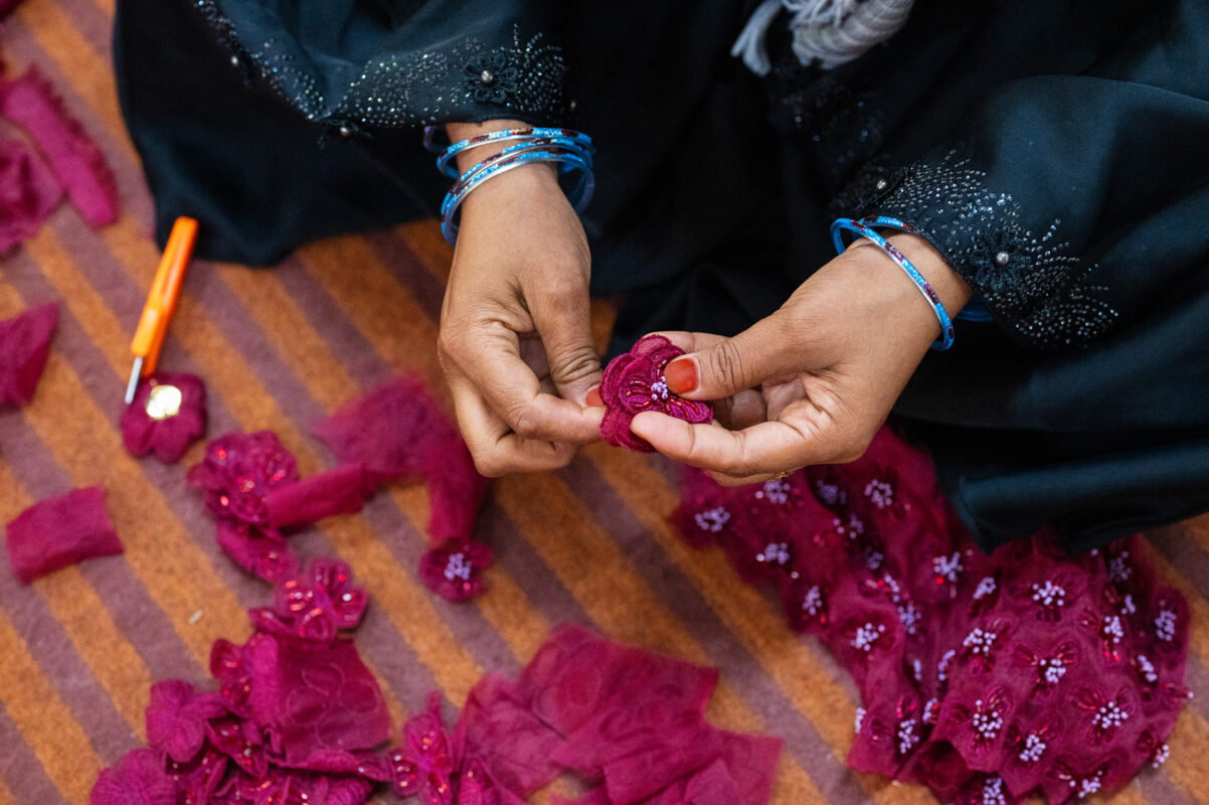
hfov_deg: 39.6
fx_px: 1678
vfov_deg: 27.0
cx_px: 604
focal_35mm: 50
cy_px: 402
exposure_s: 1/200
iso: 9000
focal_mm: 50
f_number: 3.5
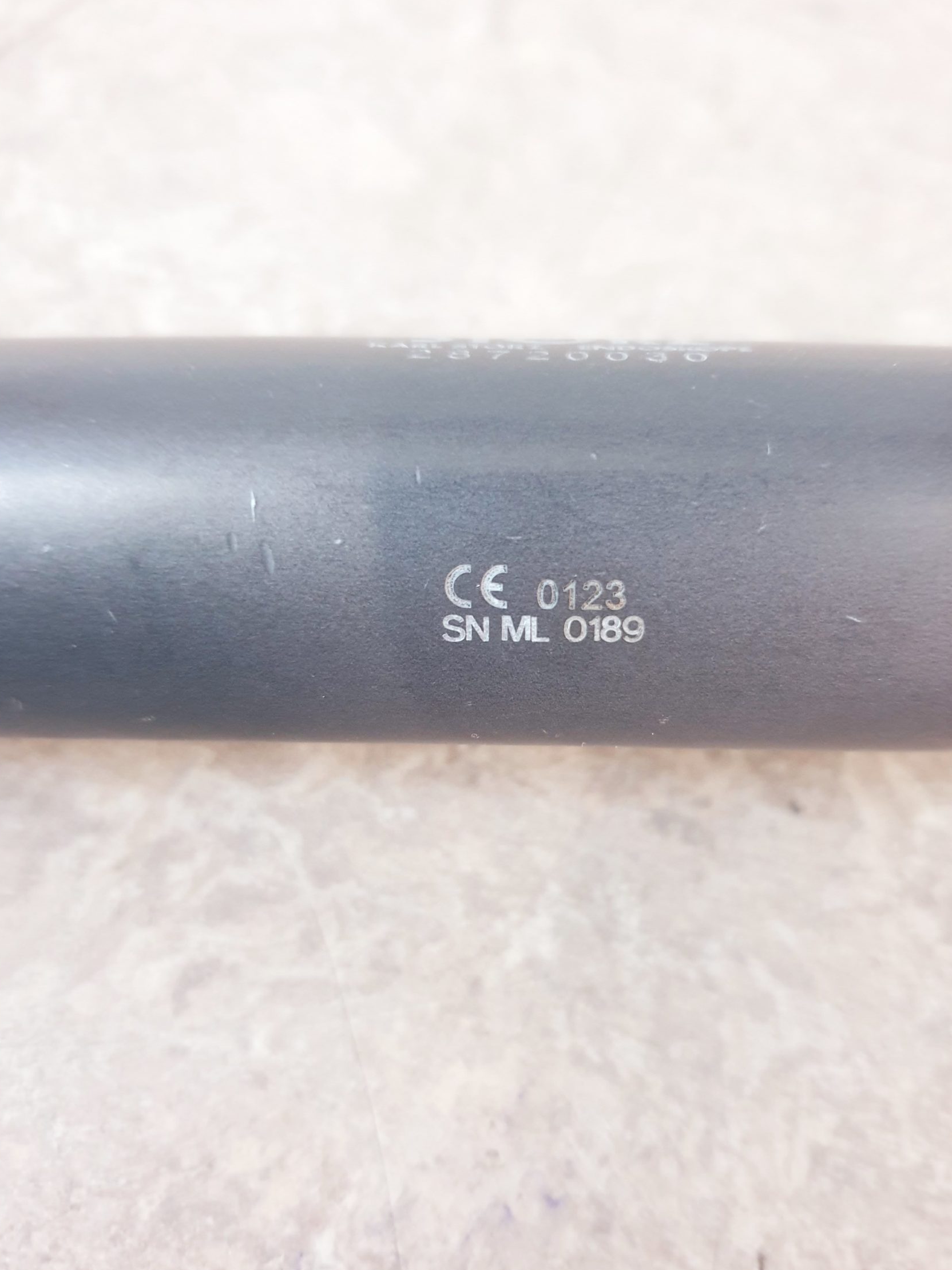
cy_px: 637
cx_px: 505
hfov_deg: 46.8
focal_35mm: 30
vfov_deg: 60.0
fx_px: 1100
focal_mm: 4.3
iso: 250
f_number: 1.5
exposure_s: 1/25
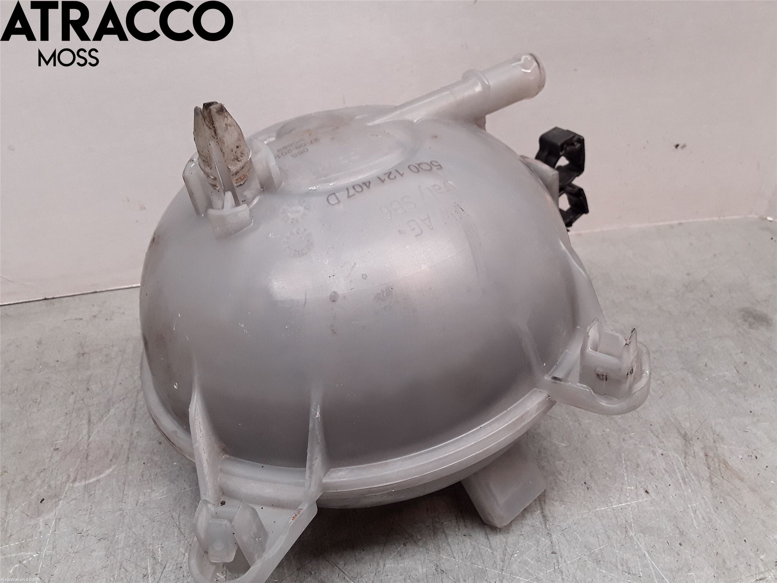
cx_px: 388
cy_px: 292
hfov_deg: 63.4
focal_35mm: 28
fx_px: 628
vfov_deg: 49.7
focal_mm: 2.91
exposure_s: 1/50
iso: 40
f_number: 1.9
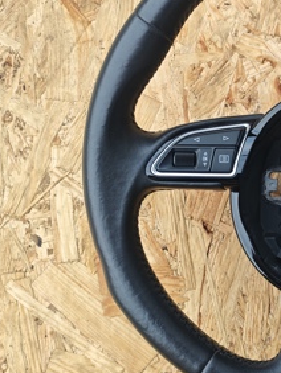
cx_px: 346
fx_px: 638
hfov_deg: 22.7
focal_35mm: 59
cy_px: 168
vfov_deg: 32.6
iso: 160
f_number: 1.5
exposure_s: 1/1032
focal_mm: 4.94
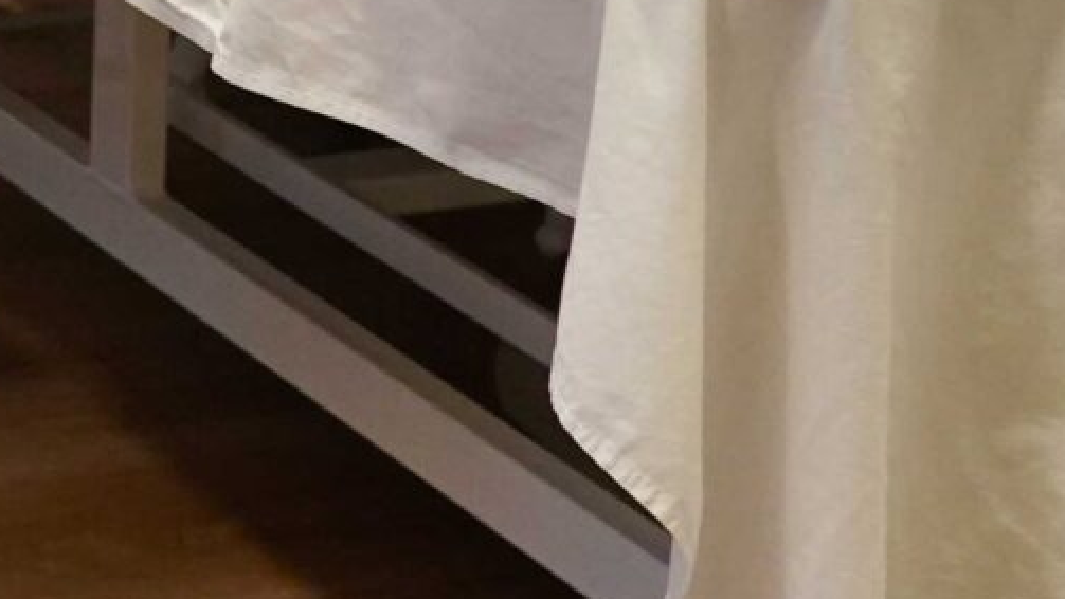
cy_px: -630
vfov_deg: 8.9
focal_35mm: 128
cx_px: -1213
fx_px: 3615
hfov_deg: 13.7
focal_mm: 24
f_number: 4.5
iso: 2500
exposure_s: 1/125
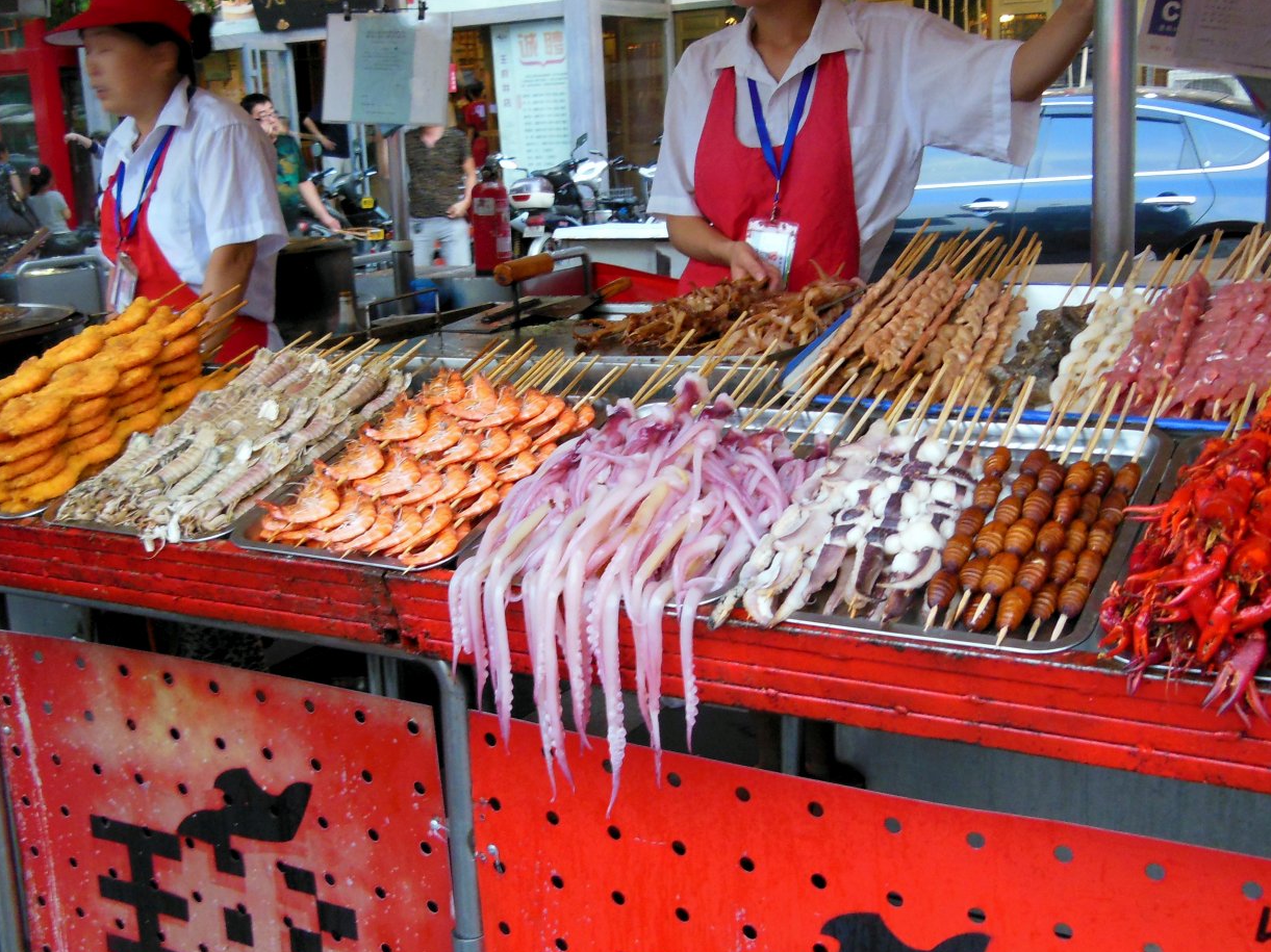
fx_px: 1432
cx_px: 643
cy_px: 444
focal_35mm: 39
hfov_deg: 47.9
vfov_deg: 36.8
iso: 400
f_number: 3.9
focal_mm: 6
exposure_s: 1/25
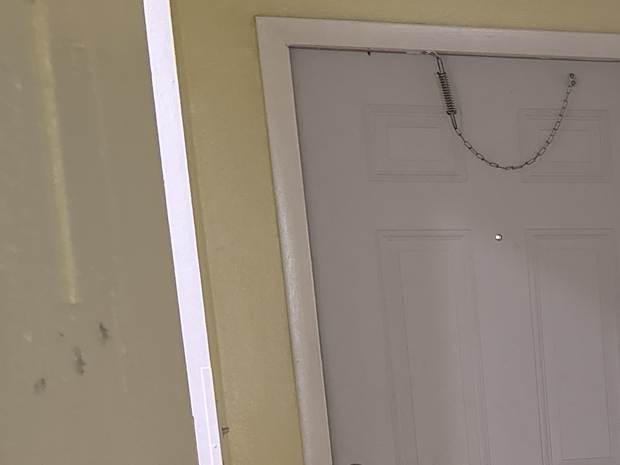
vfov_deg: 15.6
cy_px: 602
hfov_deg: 18.2
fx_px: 1612
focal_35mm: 90
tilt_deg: -11.9
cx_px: 1039
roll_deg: +0.8
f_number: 1.6
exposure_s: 1/120
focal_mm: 5.96
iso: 100
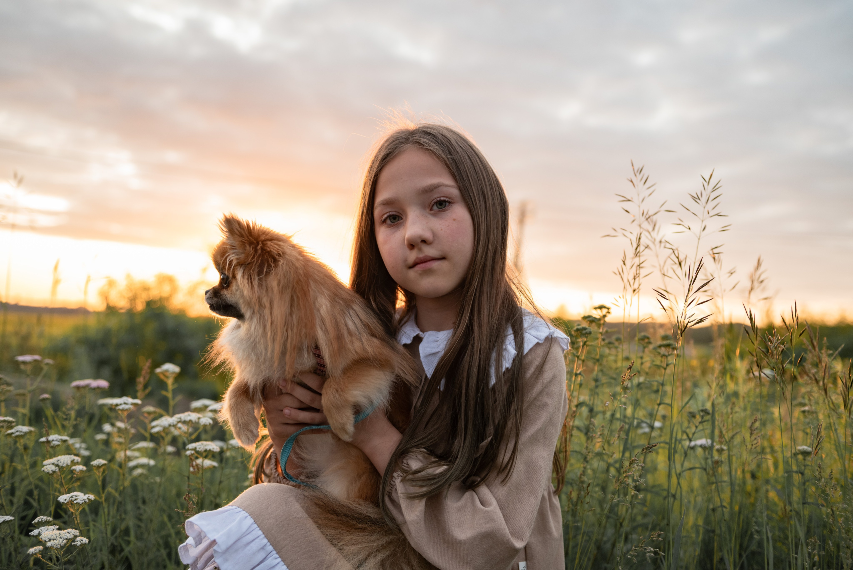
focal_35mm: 36
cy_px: 285
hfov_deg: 53.1
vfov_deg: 36.9
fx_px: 853
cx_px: 426
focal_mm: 36
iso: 250
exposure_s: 1/250
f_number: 2.8
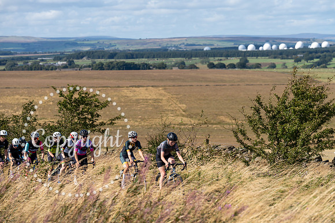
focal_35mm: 145
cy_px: 112
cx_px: 168
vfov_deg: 9.5
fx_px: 1350
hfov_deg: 14.2
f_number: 5.6
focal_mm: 145
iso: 125
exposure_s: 1/800
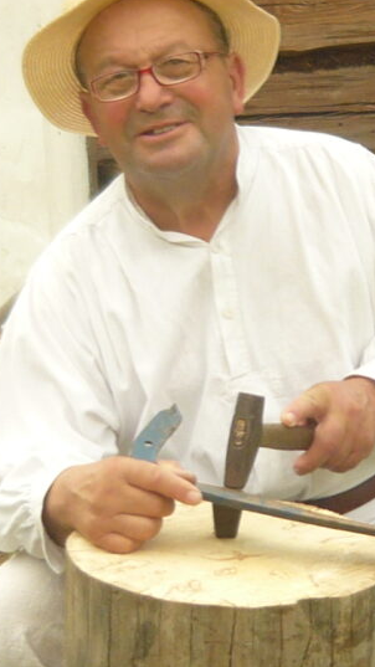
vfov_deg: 15.6
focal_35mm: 137
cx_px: 438
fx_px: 2422
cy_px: 222
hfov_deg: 8.8
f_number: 2.8
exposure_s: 1/250
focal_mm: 5.5
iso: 100
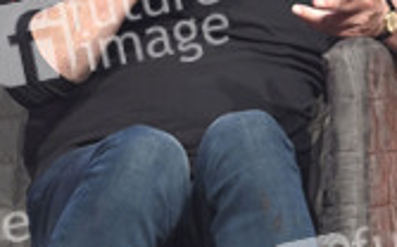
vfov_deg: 3.3
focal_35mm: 403
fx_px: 4356
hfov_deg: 5.2
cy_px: 150
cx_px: 176
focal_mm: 165
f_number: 4
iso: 1250
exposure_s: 1/320
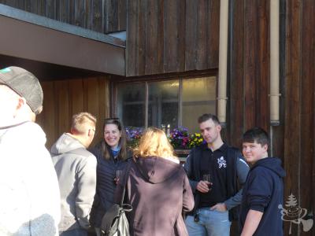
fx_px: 482
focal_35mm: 53
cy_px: 118
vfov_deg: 27.5
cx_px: 158
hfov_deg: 36.2
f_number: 3.9
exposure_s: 1/80
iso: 80
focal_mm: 9.5
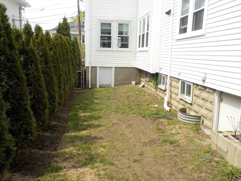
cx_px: 120
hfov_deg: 60.0
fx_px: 209
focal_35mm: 30
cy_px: 90
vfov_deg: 46.8
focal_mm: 4.1
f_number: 3.3
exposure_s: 1/500
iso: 125
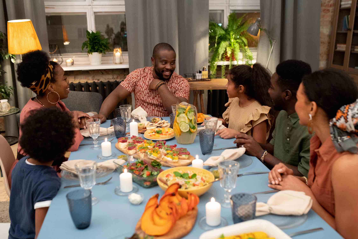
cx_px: 179
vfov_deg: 37.9
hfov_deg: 54.4
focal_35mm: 35
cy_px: 120
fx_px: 348
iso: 1000
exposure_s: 1/100
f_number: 3.2
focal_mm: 35
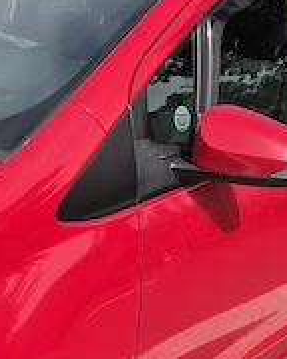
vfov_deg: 25.3
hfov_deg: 20.4
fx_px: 796
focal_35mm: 75
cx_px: 110
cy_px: 217
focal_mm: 6.5
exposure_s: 1/5775
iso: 64
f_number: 1.4
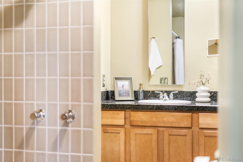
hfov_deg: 39.6
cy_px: 81
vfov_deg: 27.0
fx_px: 337
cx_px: 122
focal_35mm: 50
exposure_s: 1/13
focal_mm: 50
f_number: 1.8
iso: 100
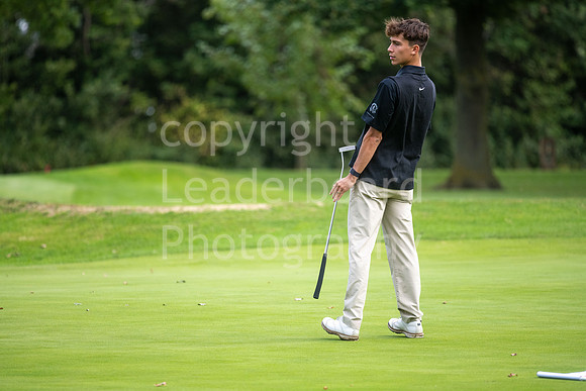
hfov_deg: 6.9
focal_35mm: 300
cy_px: 196
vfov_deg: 4.6
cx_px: 293
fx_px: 4884
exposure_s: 1/1250
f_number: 4
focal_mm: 300
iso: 640
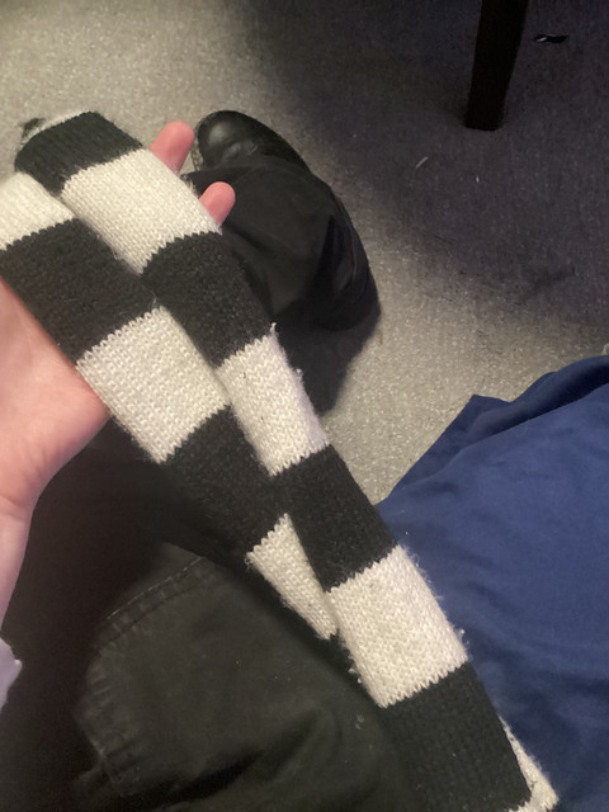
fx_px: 727
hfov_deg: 45.4
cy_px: 406
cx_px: 304
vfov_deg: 58.4
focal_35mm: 31
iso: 640
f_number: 2.4
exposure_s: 1/24
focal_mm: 3.3
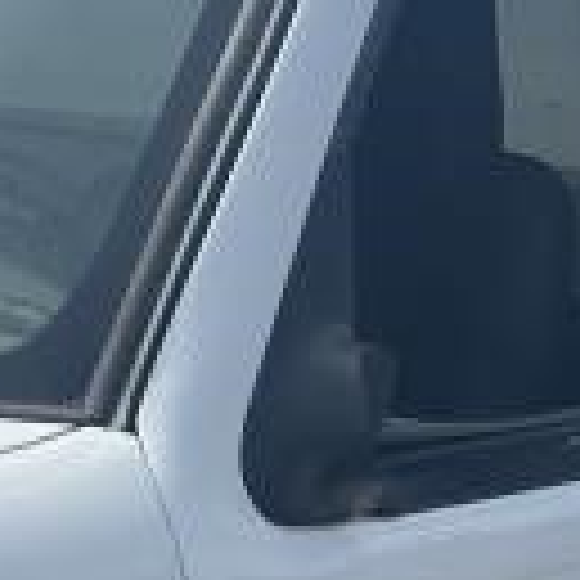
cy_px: 953
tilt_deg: -14.1
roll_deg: -2.9
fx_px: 2692
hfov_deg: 10.0
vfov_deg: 11.6
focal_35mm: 142
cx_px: -1021
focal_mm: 5.7
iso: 50
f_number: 1.5
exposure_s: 1/6579
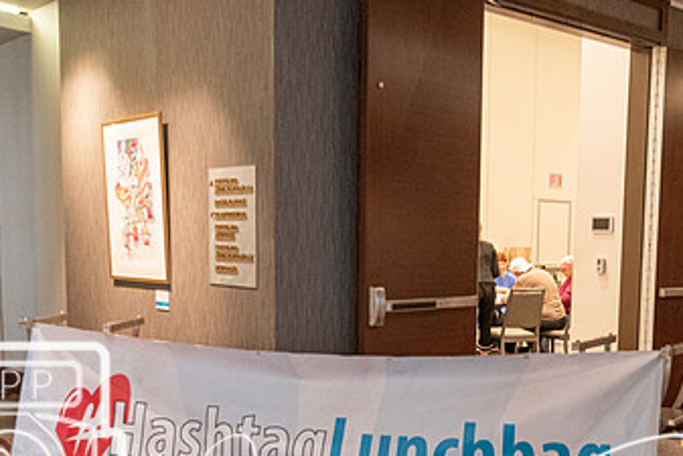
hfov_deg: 40.0
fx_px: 930
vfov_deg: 27.1
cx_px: 438
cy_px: 356
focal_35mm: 49
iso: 2200
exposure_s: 1/60
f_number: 3.5
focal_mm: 19
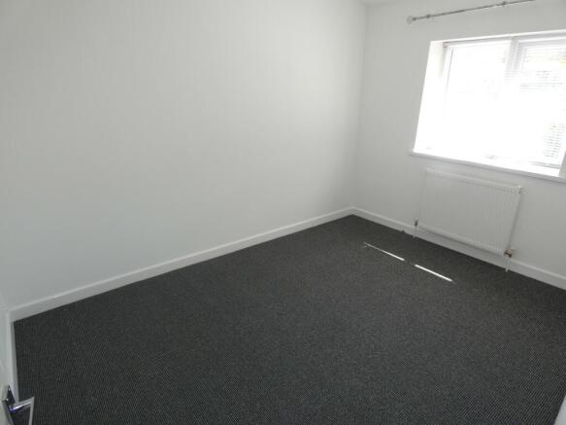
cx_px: 283
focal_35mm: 20
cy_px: 212
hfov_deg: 81.8
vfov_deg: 66.0
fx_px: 327
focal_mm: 3.6
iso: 100
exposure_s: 1/60
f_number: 2.8
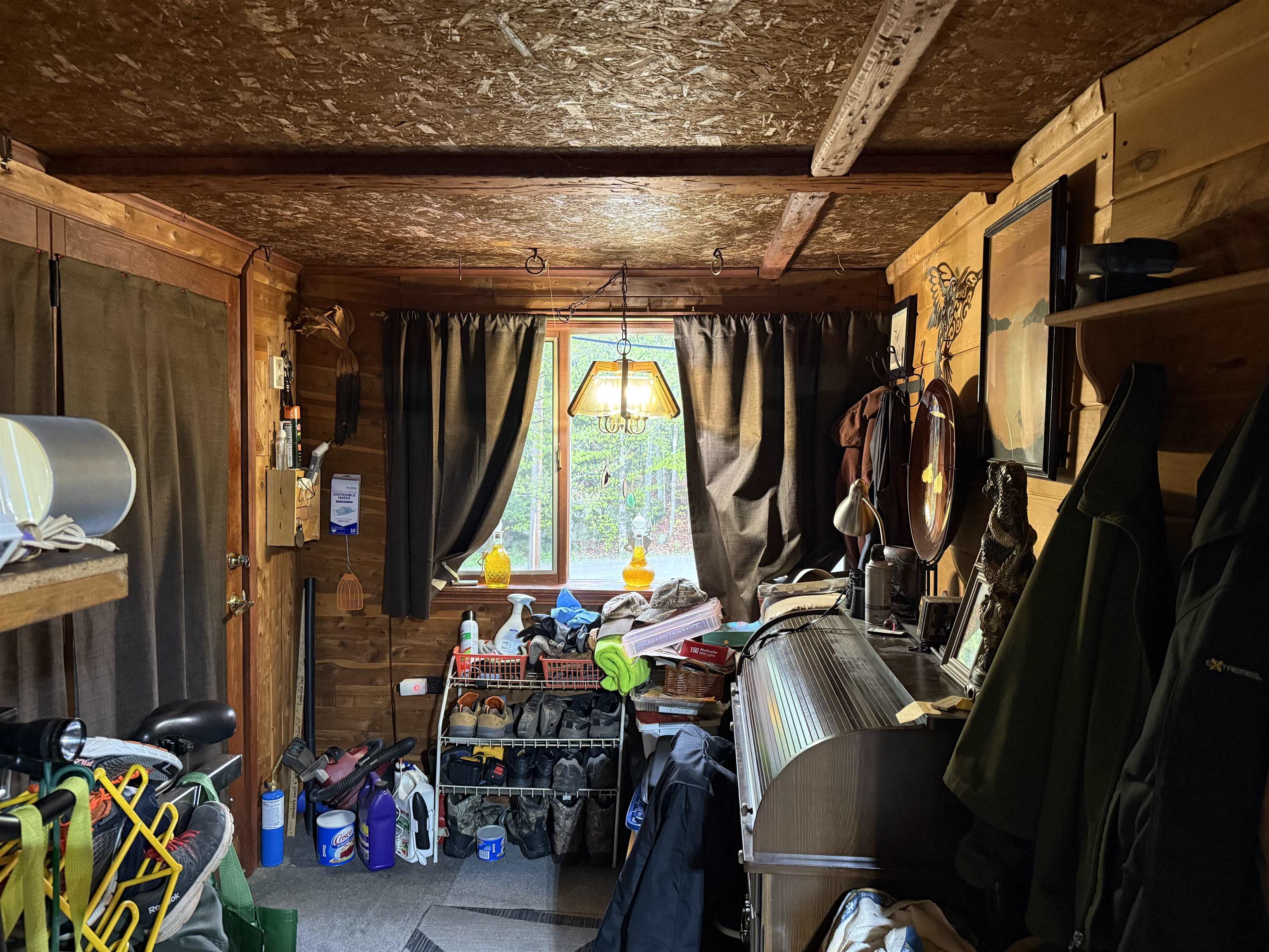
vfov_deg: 56.8
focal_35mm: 24
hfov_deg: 71.6
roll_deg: -1.4
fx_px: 880
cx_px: 634
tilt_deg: -2.7
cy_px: 476
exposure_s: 1/40
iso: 640
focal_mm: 6.76
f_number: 1.78
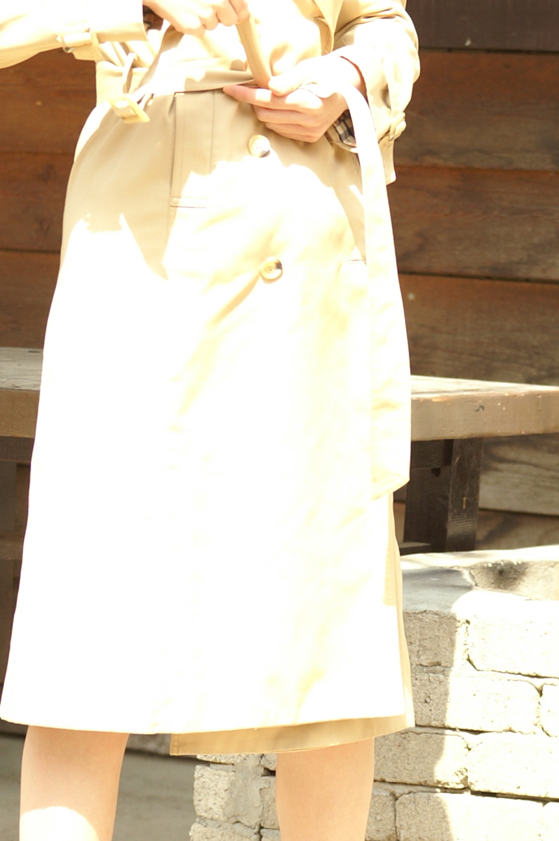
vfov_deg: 5.9
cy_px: 290
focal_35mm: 349
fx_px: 8141
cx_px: 229
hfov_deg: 3.9
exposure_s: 1/300
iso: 200
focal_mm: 100
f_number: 4.5
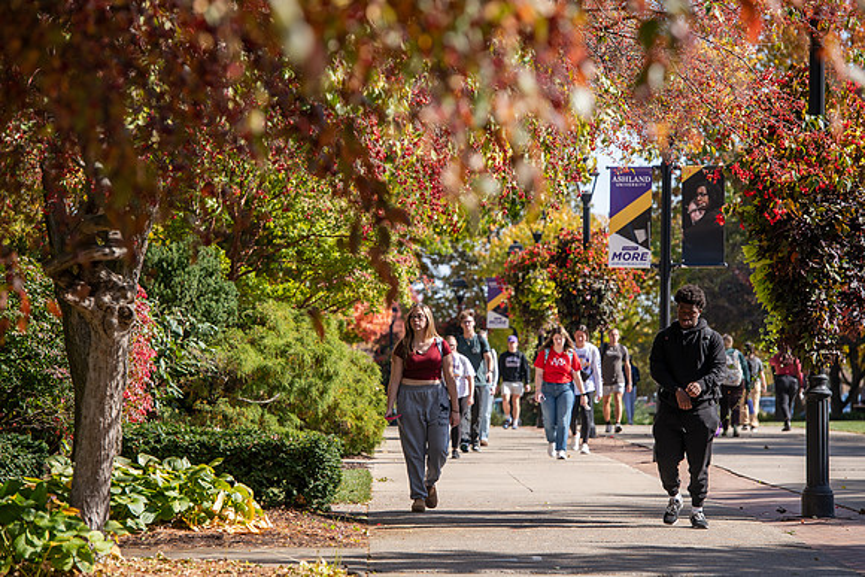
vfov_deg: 8.6
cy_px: 288
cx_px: 432
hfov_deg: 12.8
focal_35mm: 160
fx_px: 3845
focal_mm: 160
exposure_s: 1/320
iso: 160
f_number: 5.6
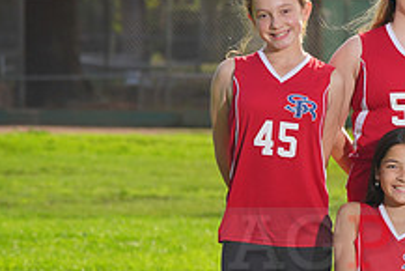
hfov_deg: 4.0
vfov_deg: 2.7
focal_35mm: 514
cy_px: 233
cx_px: 534
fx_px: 5786
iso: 100
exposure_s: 1/250
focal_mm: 192
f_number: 8
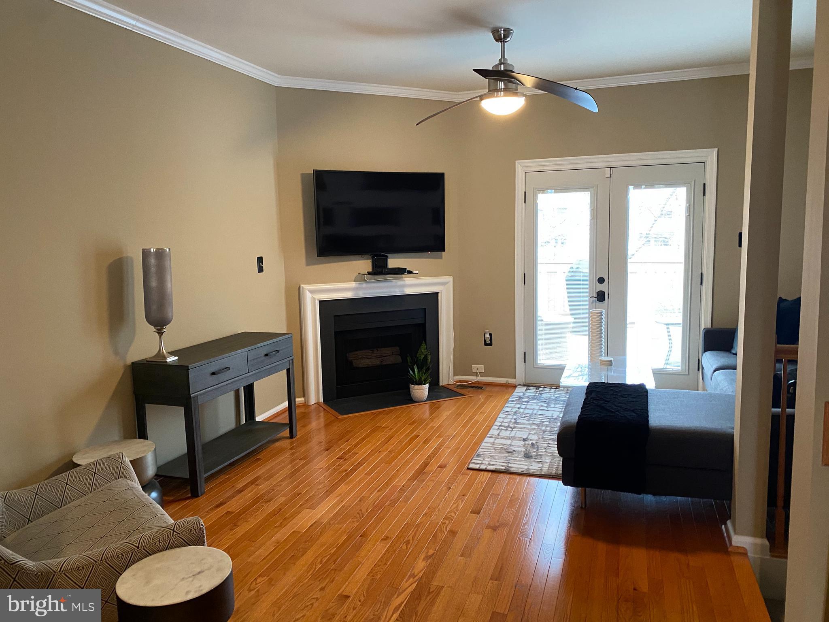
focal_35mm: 26
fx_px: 623
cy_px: 311
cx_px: 414
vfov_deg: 53.1
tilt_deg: -7.2
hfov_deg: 67.3
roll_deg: +0.2
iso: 400
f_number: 1.8
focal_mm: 4.25
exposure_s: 1/40
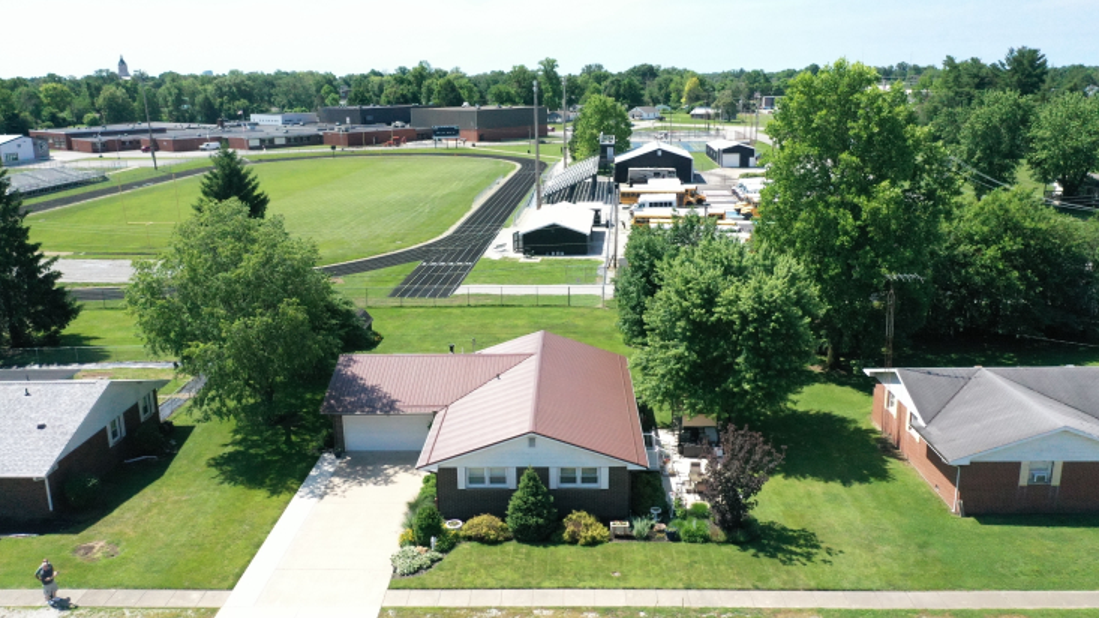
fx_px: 874
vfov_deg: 38.9
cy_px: 312
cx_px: 550
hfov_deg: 64.3
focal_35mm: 30
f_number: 3.5
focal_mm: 10.26
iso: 1600
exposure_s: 1/8000
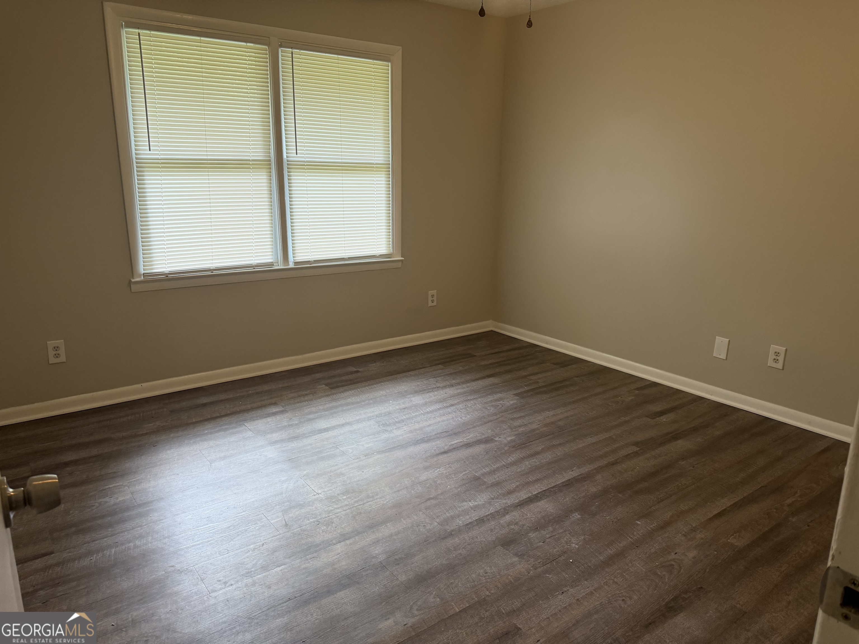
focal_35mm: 24
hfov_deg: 71.6
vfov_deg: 56.8
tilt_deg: -13.8
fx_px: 596
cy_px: 322
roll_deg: +0.3
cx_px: 430
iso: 250
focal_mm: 6.76
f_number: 1.78
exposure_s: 1/60
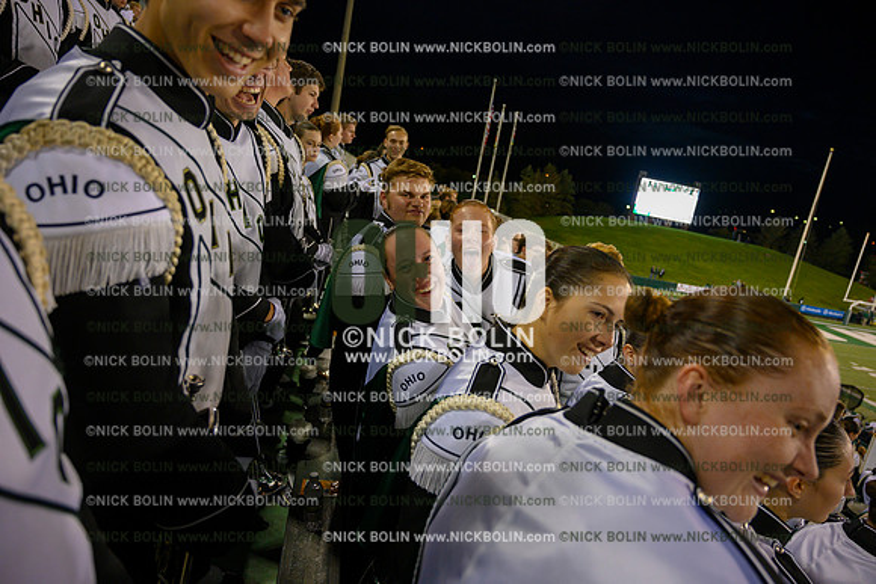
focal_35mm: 24
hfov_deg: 73.7
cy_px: 292
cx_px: 438
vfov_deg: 53.2
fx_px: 584
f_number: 4
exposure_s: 1/250
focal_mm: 24
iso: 2000
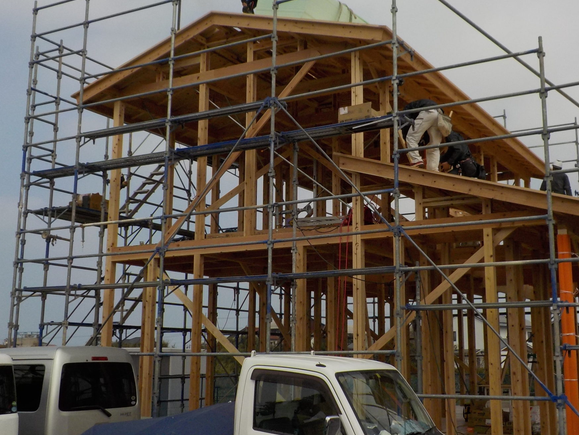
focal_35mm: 44
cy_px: 197
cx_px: 339
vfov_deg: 32.9
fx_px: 736
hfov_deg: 42.8
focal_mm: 4.1
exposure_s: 1/2000
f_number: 3.3
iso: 125
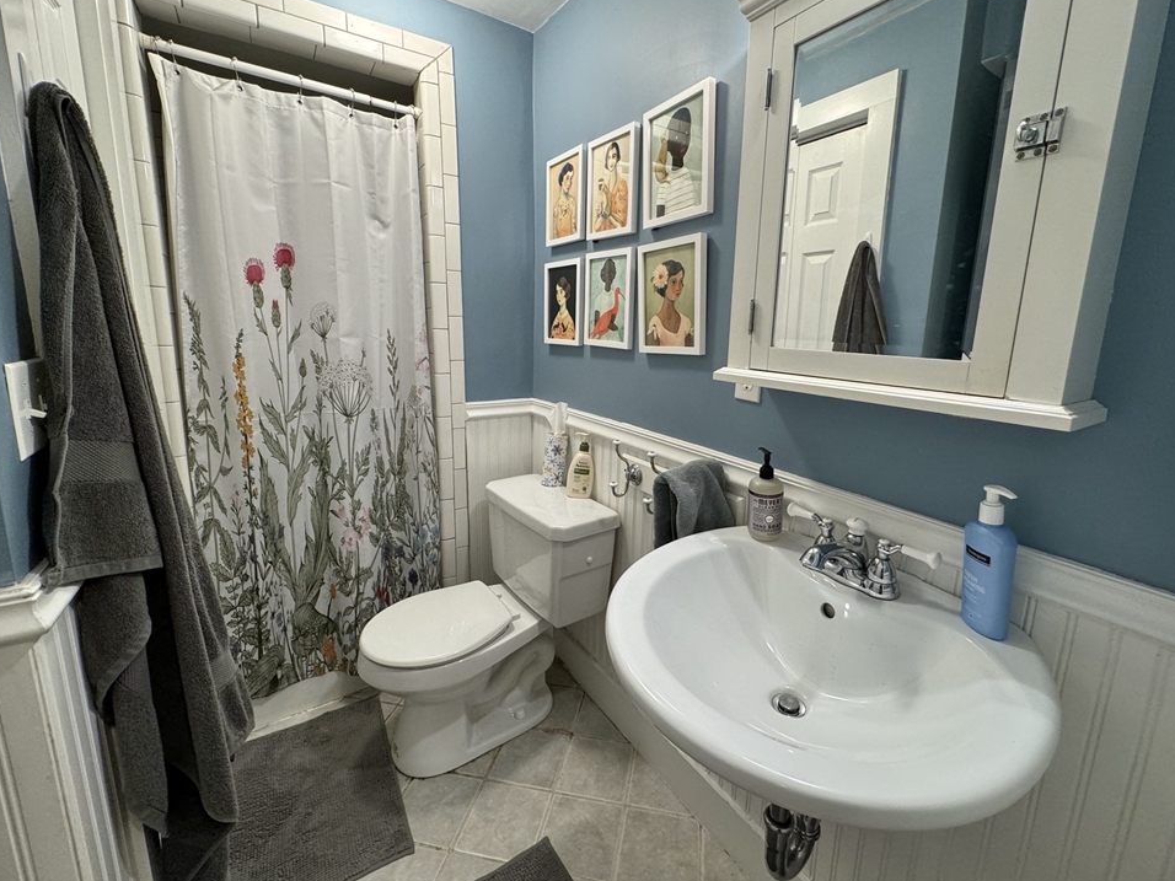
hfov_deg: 98.1
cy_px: 417
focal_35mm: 15
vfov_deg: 81.7
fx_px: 509
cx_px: 612
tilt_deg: -10.0
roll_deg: -1.4
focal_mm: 2.22
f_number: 2.2
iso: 200
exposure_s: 1/60
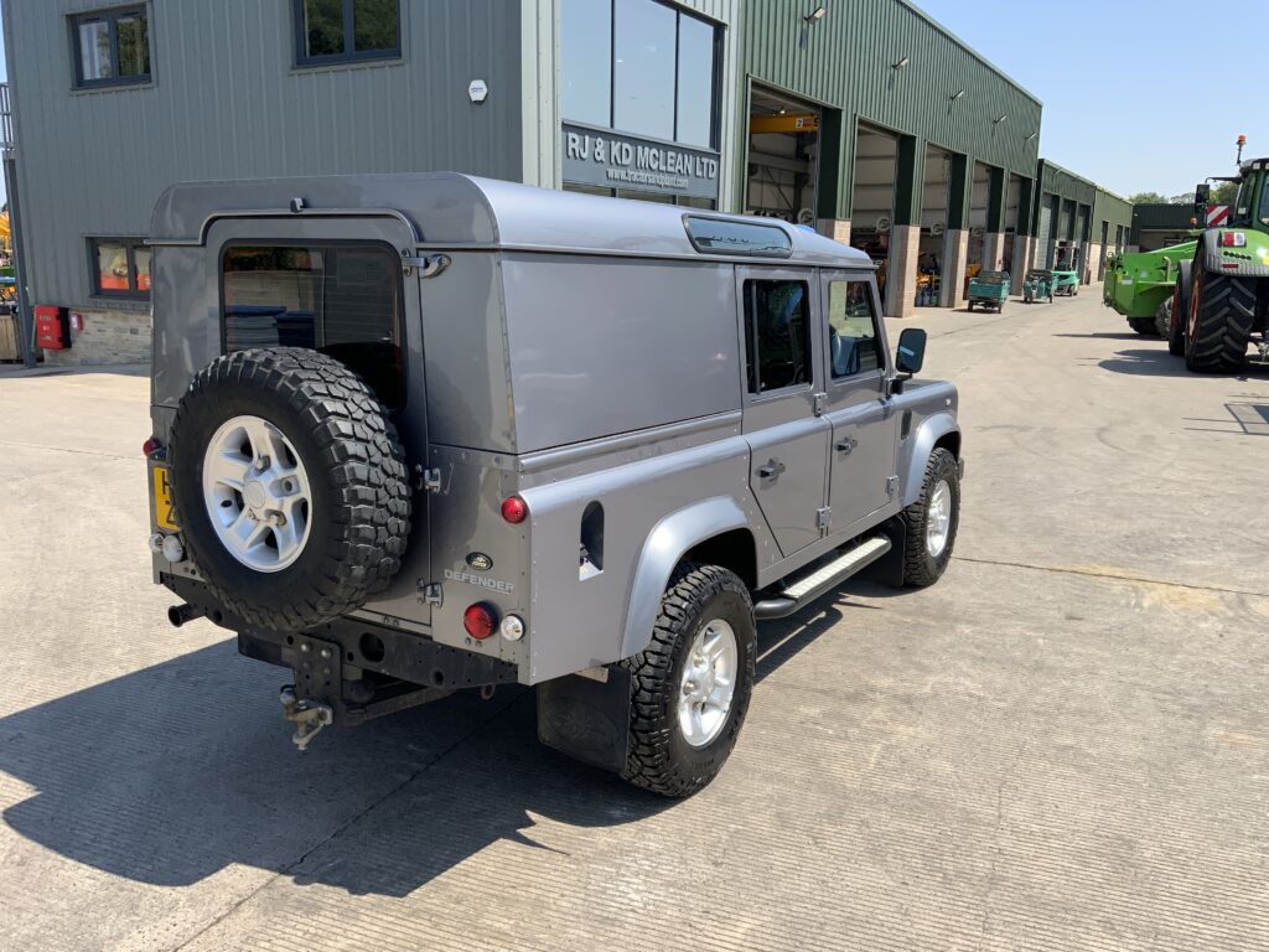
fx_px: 1063
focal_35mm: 29
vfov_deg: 48.2
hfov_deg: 61.7
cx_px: 634
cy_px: 476
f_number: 1.8
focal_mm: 3
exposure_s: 1/1279
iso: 16
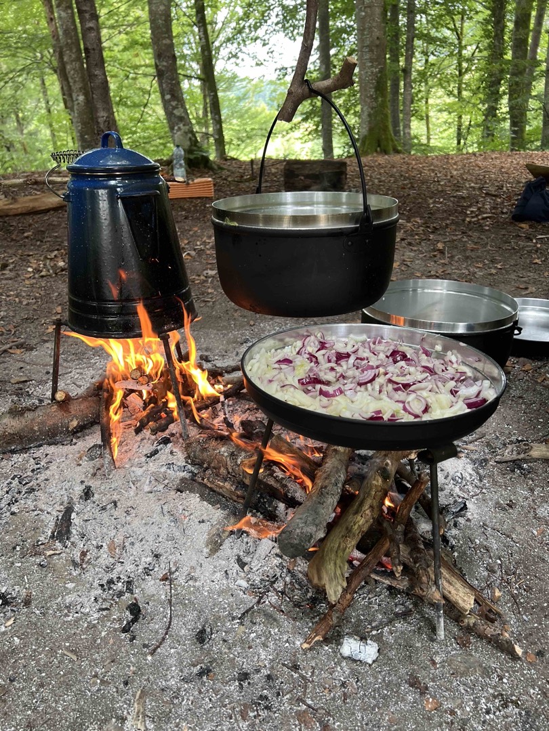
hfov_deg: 53.1
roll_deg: +1.9
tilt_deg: -25.5
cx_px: 274
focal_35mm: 26
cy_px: 366
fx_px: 550
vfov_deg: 67.3
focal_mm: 5.7
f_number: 1.5
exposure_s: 1/121
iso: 100
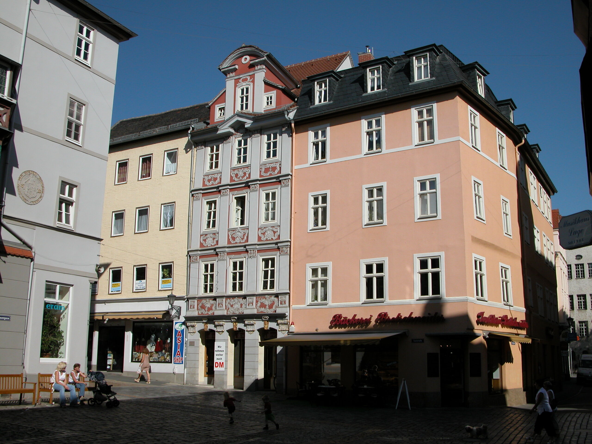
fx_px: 616
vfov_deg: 39.7
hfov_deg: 51.4
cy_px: 222
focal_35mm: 36
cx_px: 296
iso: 100
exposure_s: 1/1000
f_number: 5.7
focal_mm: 9.2
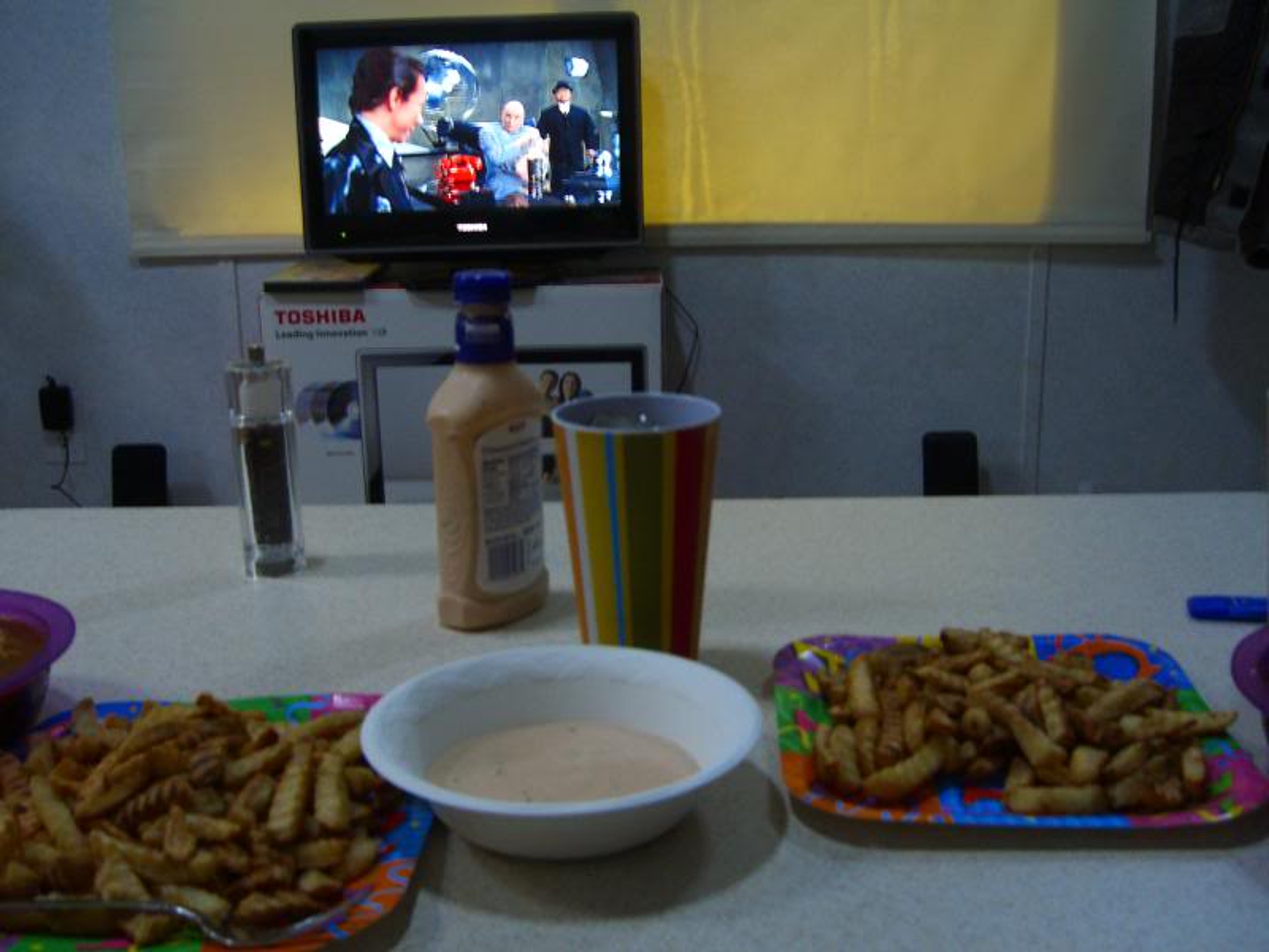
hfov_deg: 49.0
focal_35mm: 38
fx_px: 1393
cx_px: 634
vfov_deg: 37.7
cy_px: 476
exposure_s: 1/8
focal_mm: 7.9
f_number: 2.8
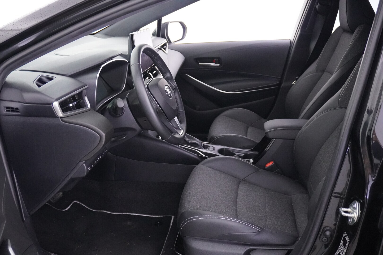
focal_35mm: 36
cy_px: 128
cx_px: 192
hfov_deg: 53.1
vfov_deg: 36.9
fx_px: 383
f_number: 4.5
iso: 6400
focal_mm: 24
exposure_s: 1/25
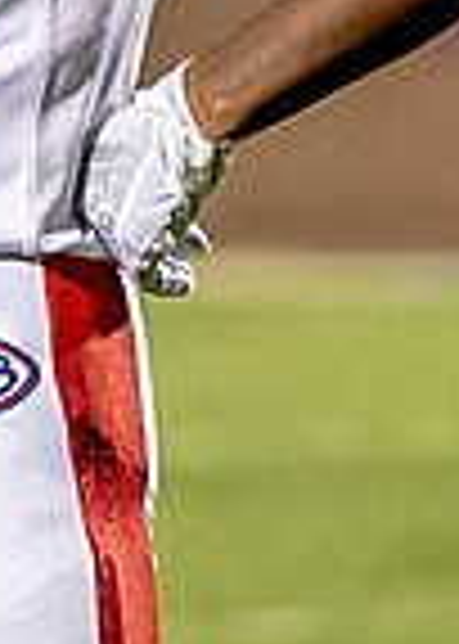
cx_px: -286
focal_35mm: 1242
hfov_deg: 1.2
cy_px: 159
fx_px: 22688
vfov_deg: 1.6
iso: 6400
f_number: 2.8
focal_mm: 122
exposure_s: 1/1000
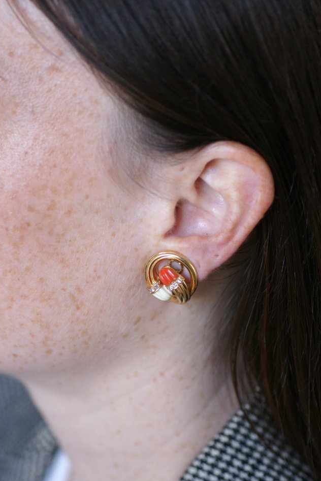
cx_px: 167
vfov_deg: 15.4
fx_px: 1777
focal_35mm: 133
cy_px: 287
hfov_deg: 10.3
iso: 200
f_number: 2.8
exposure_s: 1/125
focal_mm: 70
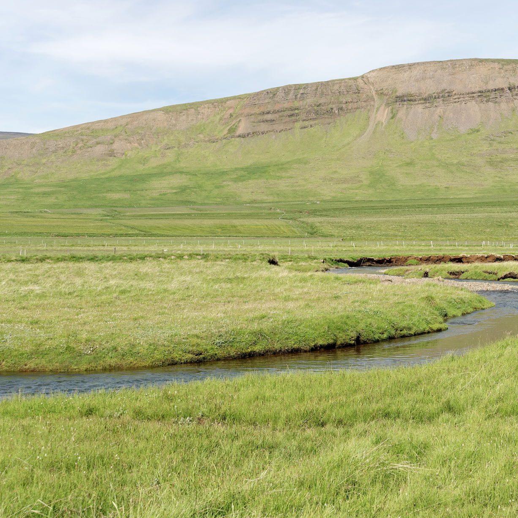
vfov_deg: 28.6
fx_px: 1016
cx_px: 399
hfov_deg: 28.1
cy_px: 264
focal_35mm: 60
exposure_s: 1/200
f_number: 9
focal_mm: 45
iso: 100
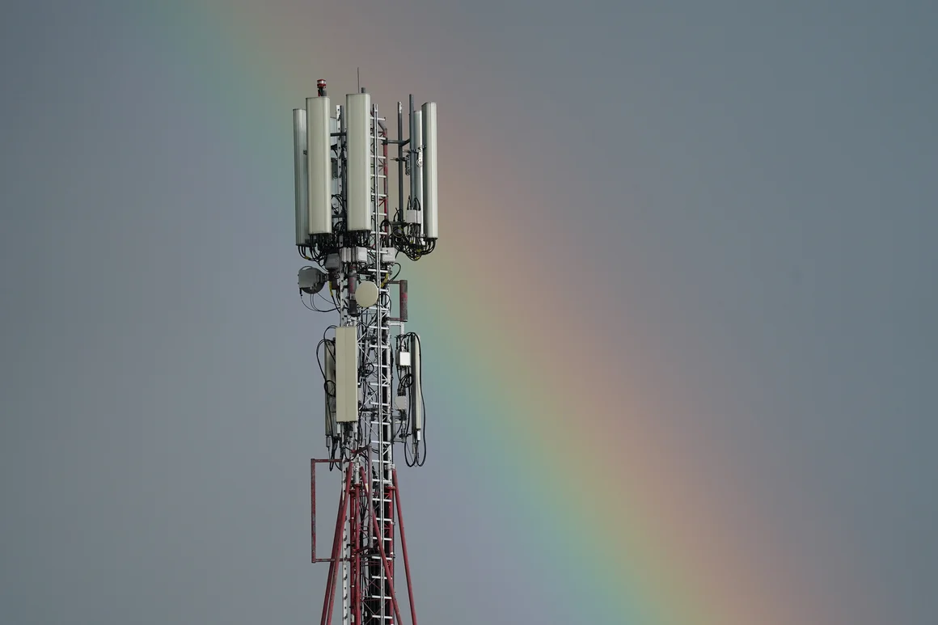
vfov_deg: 3.6
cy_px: 312
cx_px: 469
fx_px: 9951
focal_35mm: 382
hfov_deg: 5.4
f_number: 6.3
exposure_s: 1/1600
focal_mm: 382
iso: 640
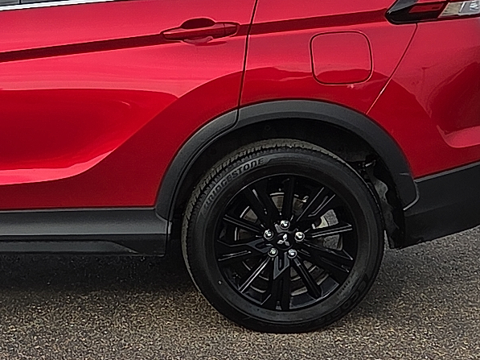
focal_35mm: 118
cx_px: -82
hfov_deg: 16.1
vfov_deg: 12.5
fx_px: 1635
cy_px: 102
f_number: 1.8
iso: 76
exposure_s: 1/5000
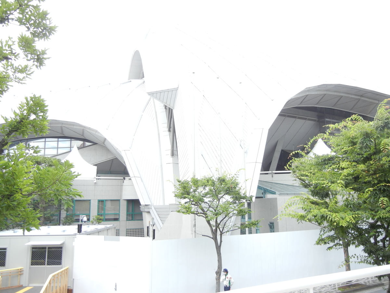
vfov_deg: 46.8
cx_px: 195
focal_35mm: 30
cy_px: 146
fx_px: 338
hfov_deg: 60.0
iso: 160
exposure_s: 1/293
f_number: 3.5
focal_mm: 5.4
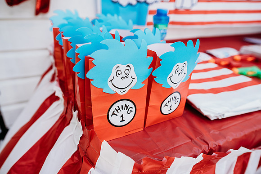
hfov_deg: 73.7
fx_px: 174
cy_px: 87
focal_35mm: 24
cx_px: 130
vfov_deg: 53.2
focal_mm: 24
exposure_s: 1/640
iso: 320
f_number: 3.5
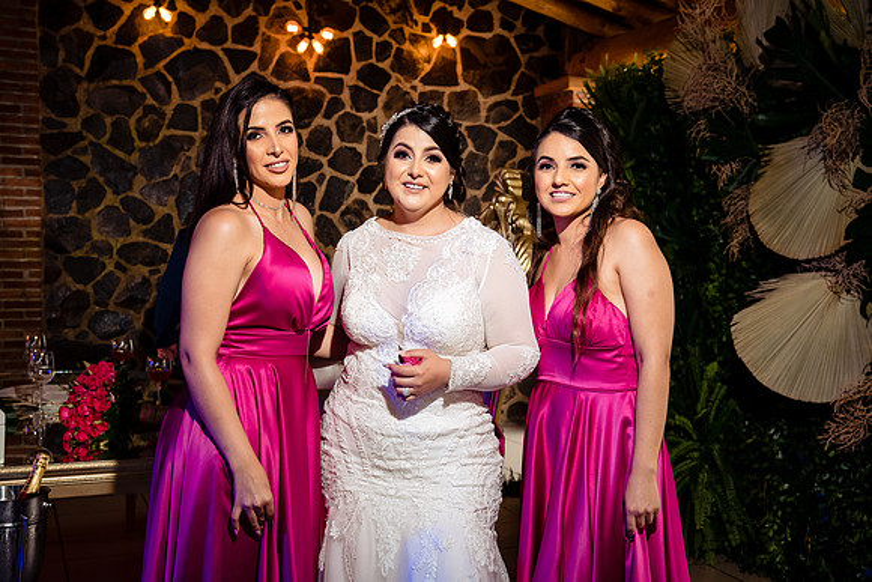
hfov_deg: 41.1
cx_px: 436
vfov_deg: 28.1
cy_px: 291
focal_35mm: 48
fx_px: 1163
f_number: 7.1
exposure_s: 1/100
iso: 2000
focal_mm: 48
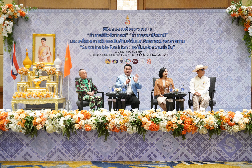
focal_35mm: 42
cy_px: 84
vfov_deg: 31.9
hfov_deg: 46.4
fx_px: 294
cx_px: 126
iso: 6400
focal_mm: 42
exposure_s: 1/125
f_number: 4
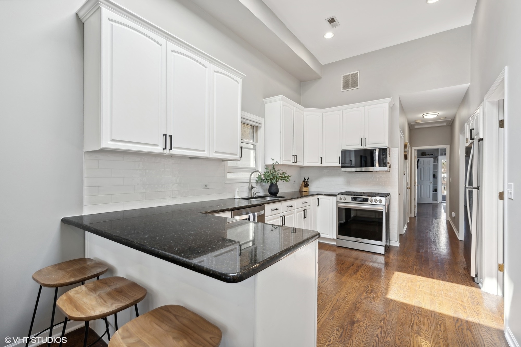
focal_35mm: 16
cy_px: 174
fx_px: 232
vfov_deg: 73.7
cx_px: 260
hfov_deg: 96.7
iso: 200
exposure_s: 1/15
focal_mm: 16
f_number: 9.5
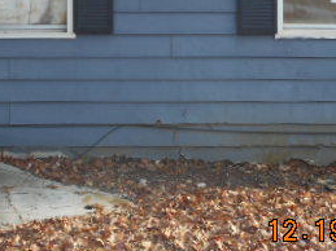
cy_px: -13
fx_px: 815
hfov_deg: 23.3
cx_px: 149
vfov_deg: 17.1
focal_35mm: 84
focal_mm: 6
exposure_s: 1/50
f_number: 4.2
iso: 80
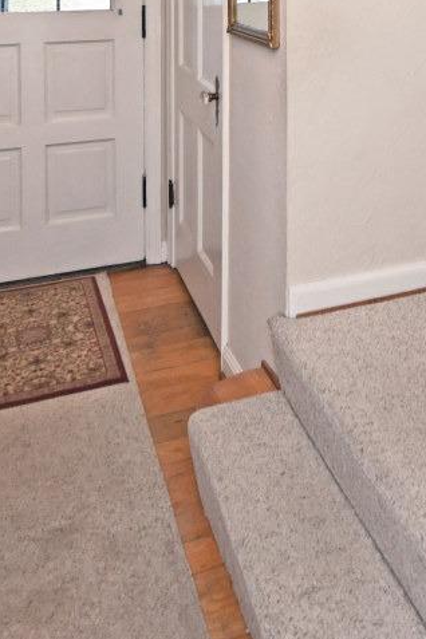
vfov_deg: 38.1
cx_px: 346
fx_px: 781
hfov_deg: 29.7
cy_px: -40
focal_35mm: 44
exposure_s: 1/60
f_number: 4
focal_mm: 14
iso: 1000
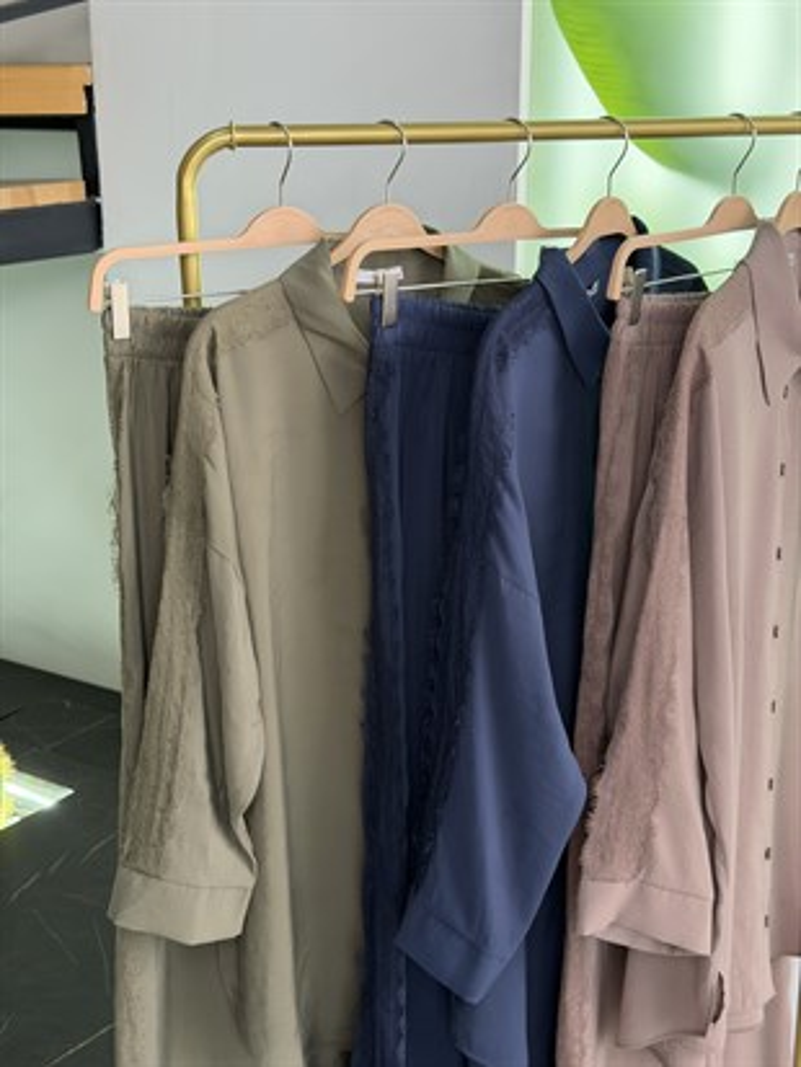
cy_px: 534
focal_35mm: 48
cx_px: 400
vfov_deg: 39.6
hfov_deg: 30.3
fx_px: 1480
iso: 125
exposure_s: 1/100
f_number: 1.78
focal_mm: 6.76
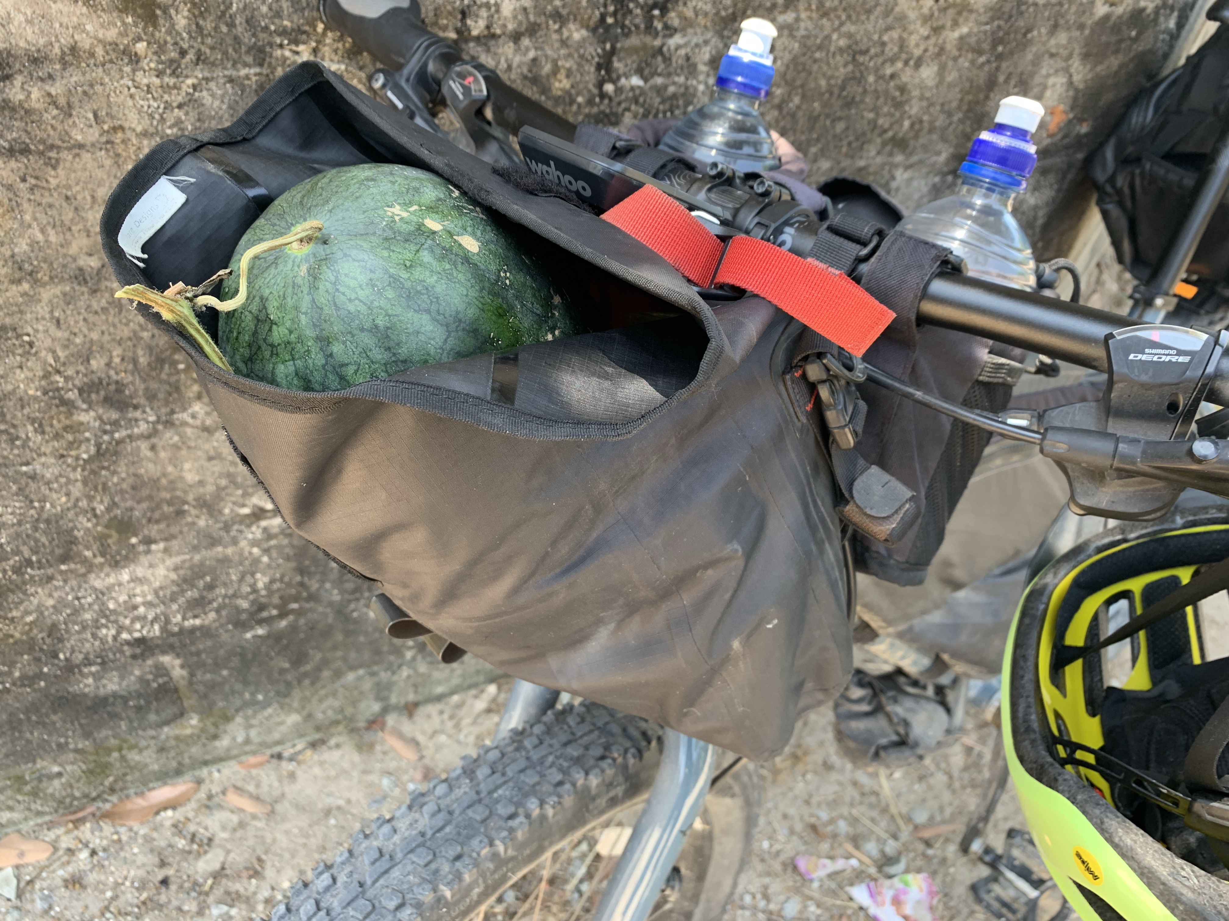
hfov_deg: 67.3
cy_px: 460
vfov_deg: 53.1
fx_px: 923
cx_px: 614
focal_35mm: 26
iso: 64
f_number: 1.8
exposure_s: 1/121
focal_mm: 4.25
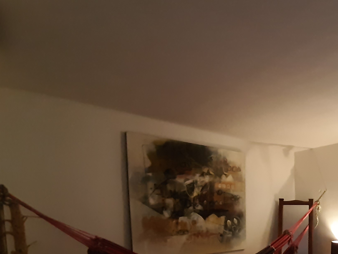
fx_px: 254
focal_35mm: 26
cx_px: 327
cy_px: 240
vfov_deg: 46.5
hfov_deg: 54.7
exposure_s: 1/24
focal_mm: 1.42
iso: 500
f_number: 2.2
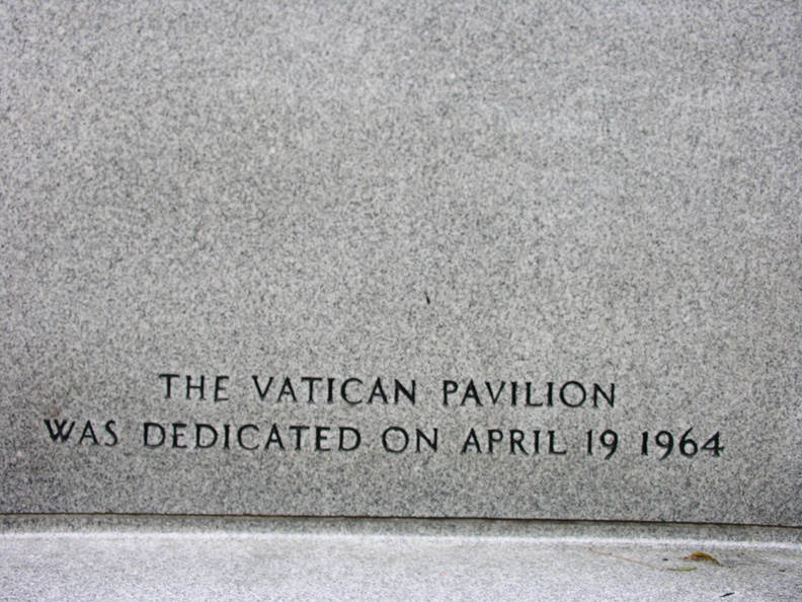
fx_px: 811
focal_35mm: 35
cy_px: 301
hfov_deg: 52.6
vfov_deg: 40.7
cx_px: 401
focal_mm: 8.9
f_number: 3.6
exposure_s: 1/39.1
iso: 50
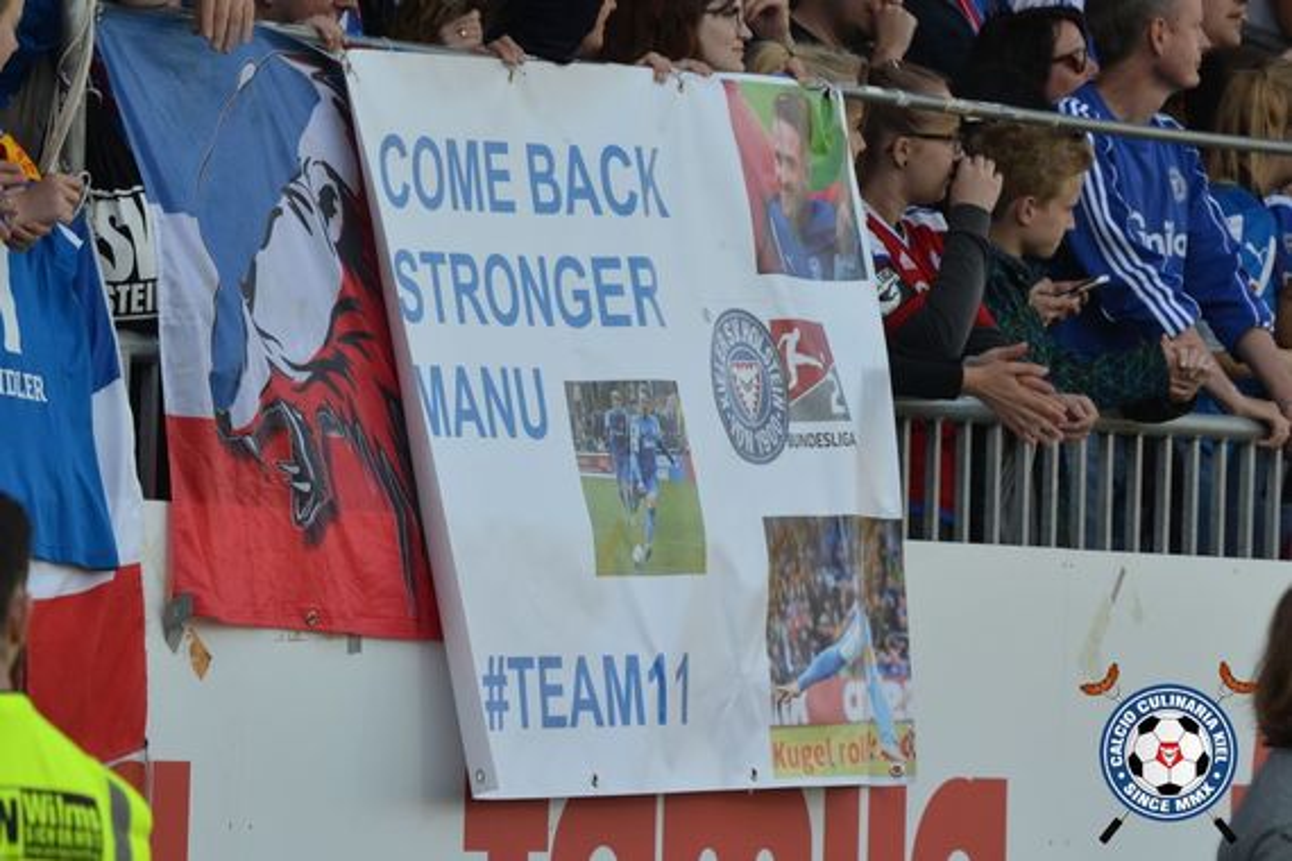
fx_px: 10766
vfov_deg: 4.6
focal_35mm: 300
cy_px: 430
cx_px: 646
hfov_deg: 6.9
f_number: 4.5
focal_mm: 200
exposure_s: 1/1250
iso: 400
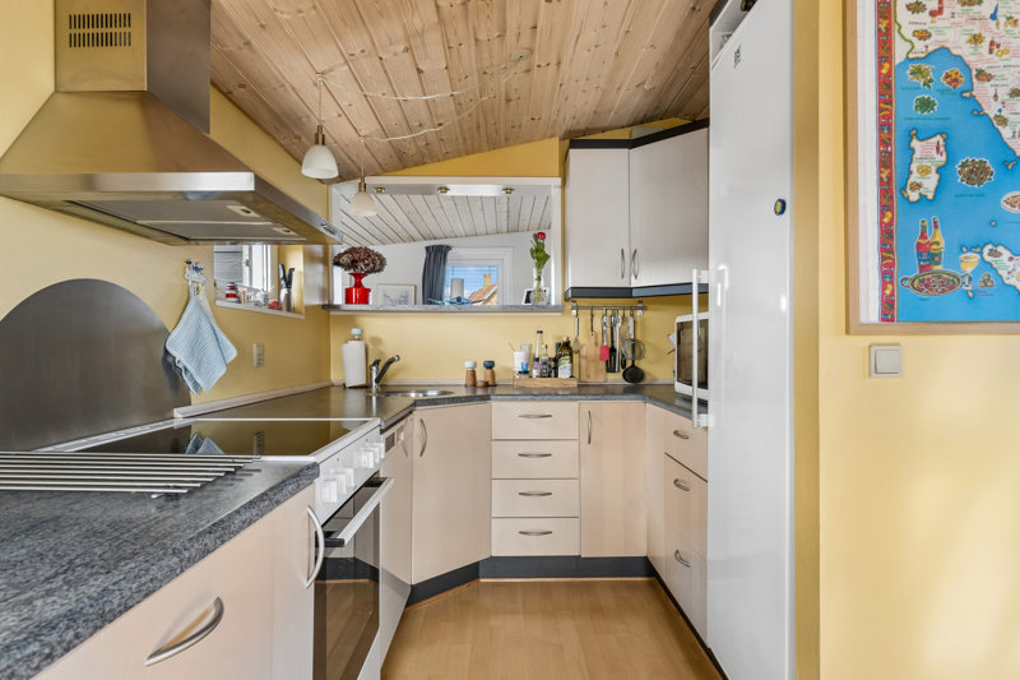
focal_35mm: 22
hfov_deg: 79.2
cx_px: 510
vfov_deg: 57.8
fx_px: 616
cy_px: 340
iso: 200
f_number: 8
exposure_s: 1/40
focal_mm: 14.5
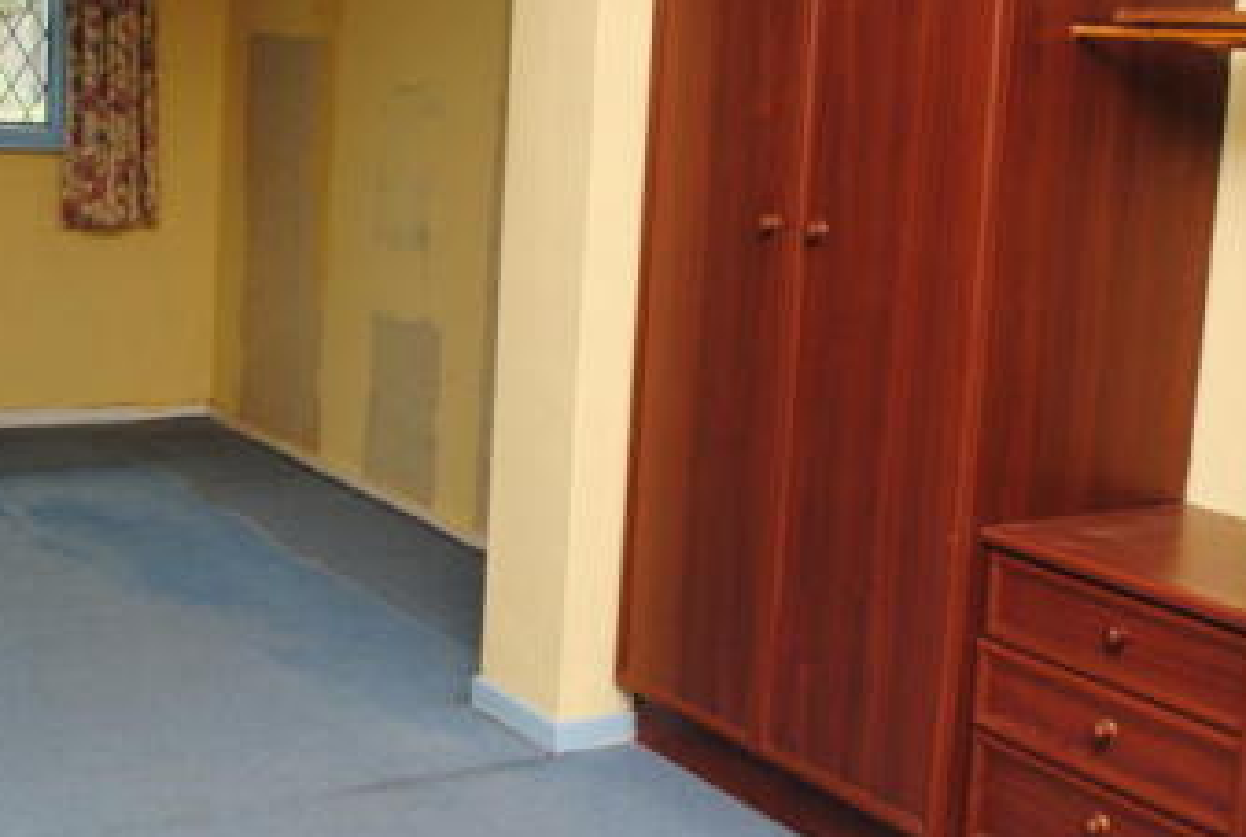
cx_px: 584
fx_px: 1804
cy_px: 348
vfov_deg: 26.1
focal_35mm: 52
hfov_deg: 38.1
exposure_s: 1/60
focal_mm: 18
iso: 200
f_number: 4
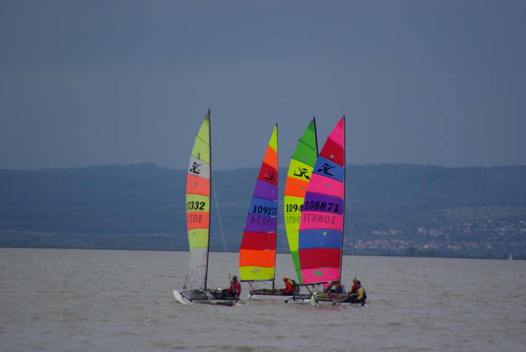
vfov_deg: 3.1
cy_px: 176
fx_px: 6581
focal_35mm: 450
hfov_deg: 4.6
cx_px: 263
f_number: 6.3
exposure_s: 1/350
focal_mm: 300
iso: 100
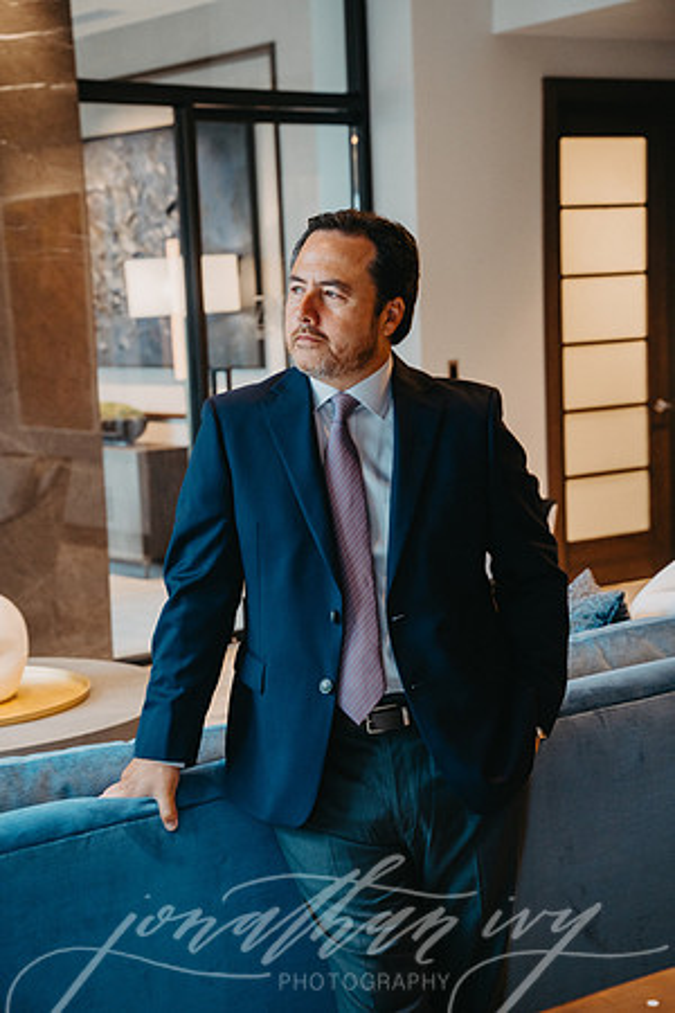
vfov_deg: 30.5
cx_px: 338
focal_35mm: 66
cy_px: 506
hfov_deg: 20.6
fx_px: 1856
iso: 640
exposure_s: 1/100
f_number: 4.5
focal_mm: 66
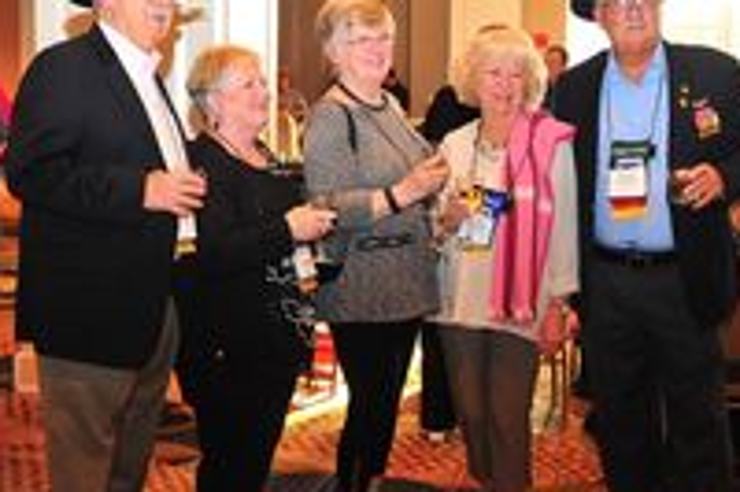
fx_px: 1273
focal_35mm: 62
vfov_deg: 21.9
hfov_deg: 32.3
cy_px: 255
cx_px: 437
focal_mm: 31
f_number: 4.5
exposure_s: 1/160
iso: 3200
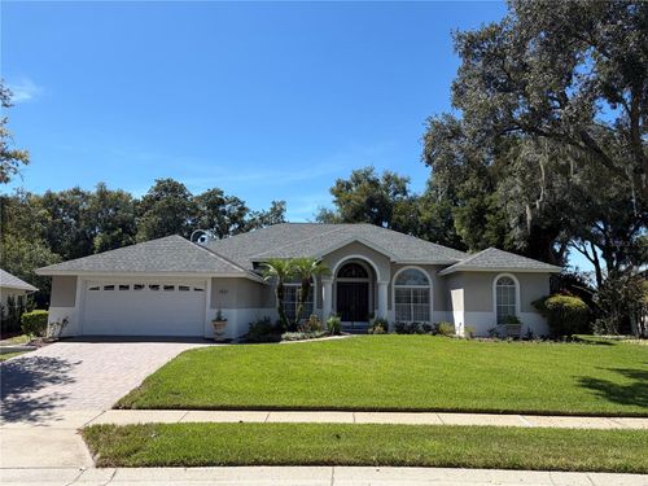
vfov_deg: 53.1
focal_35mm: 26
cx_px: 324
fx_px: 487
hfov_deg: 67.3
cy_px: 243
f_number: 1.6
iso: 50
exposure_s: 1/3279
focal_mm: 5.96
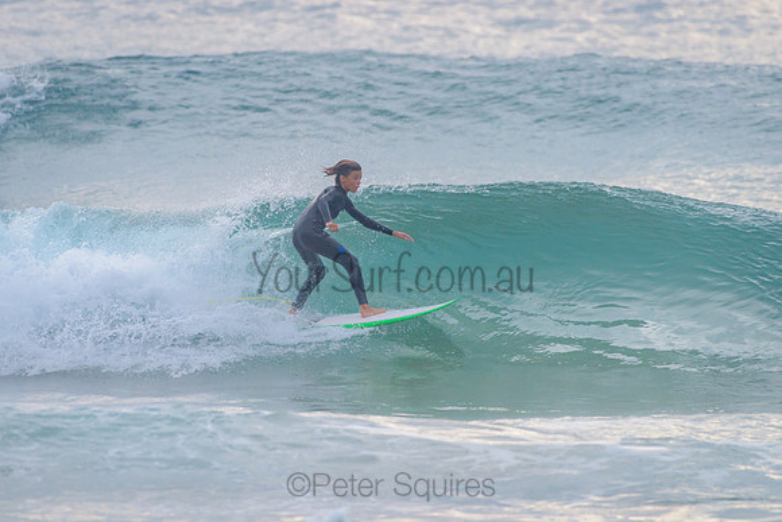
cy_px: 256
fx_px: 13321
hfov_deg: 3.4
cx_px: 379
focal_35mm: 613
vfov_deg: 2.2
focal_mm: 500
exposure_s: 1/1250
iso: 560
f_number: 5.6
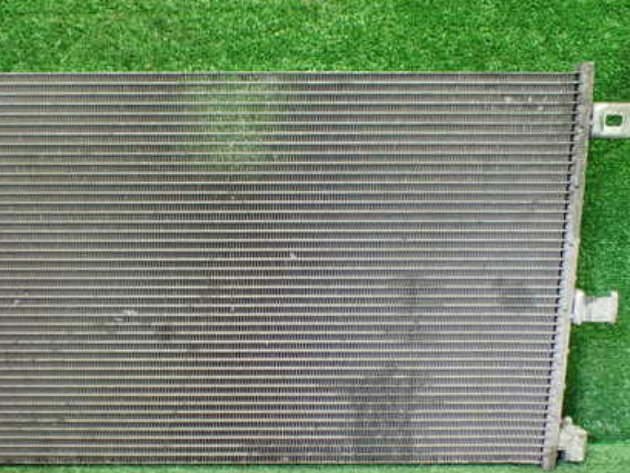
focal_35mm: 44
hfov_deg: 42.6
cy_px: 299
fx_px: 801
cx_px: 231
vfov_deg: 32.7
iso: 800
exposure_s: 1/125
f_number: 2.3
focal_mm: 5.4
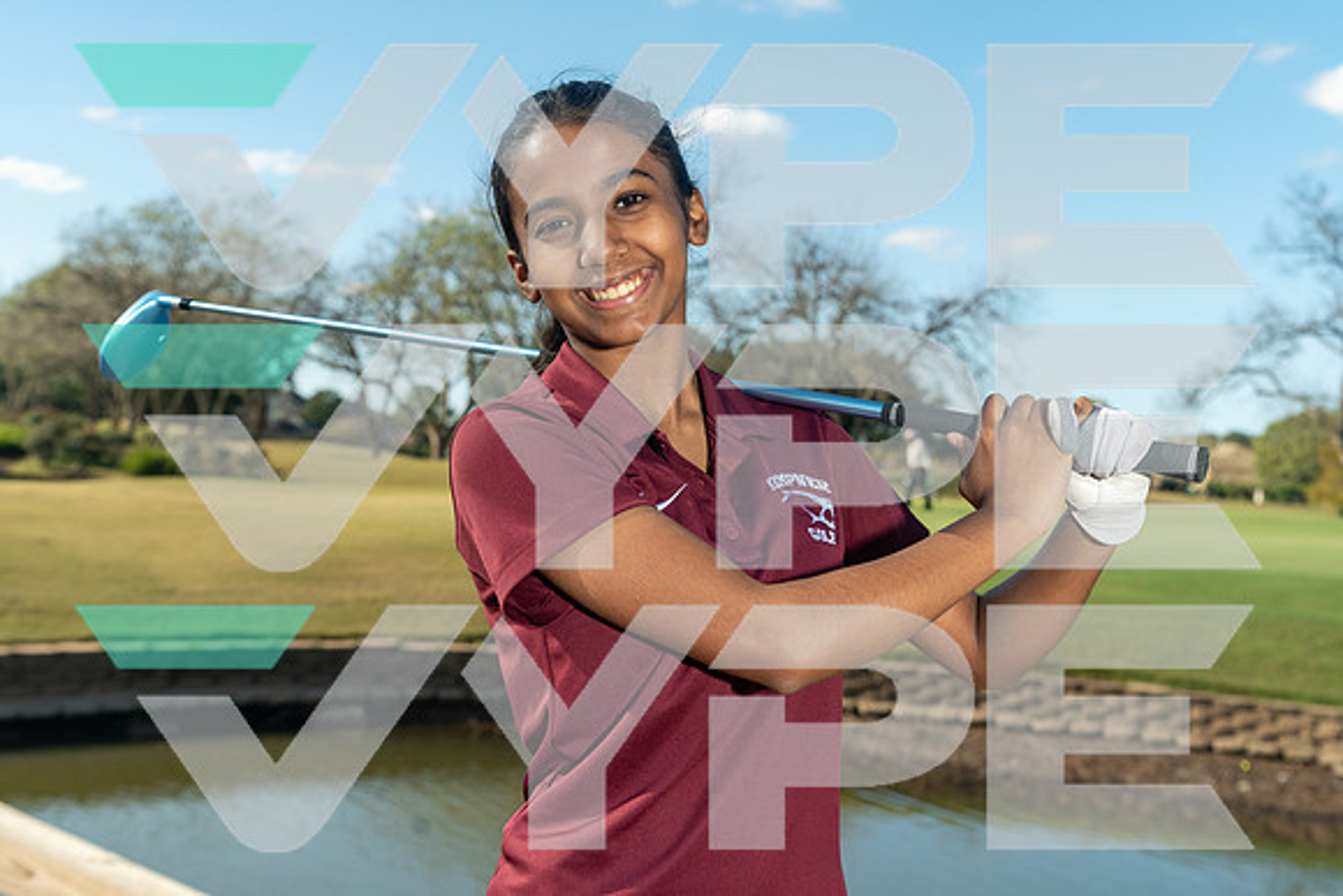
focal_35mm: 48
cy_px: 448
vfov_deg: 28.1
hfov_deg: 41.1
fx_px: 1791
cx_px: 672
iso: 500
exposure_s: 1/200
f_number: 5.6
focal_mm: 48
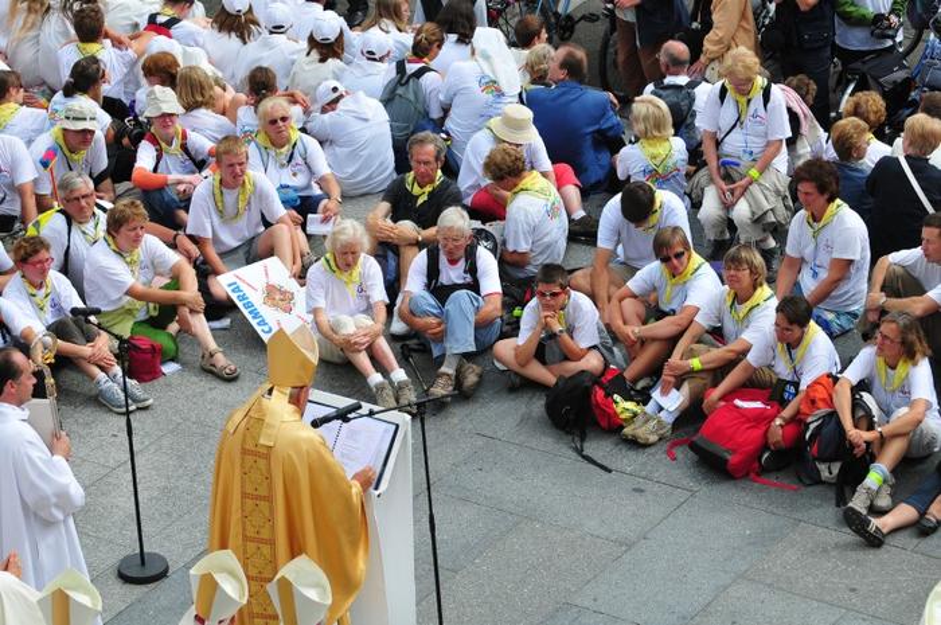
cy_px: 312
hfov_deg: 13.4
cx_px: 470
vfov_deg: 8.9
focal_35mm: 153
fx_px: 3995
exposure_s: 1/1000
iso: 320
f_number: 5.6
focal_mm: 102
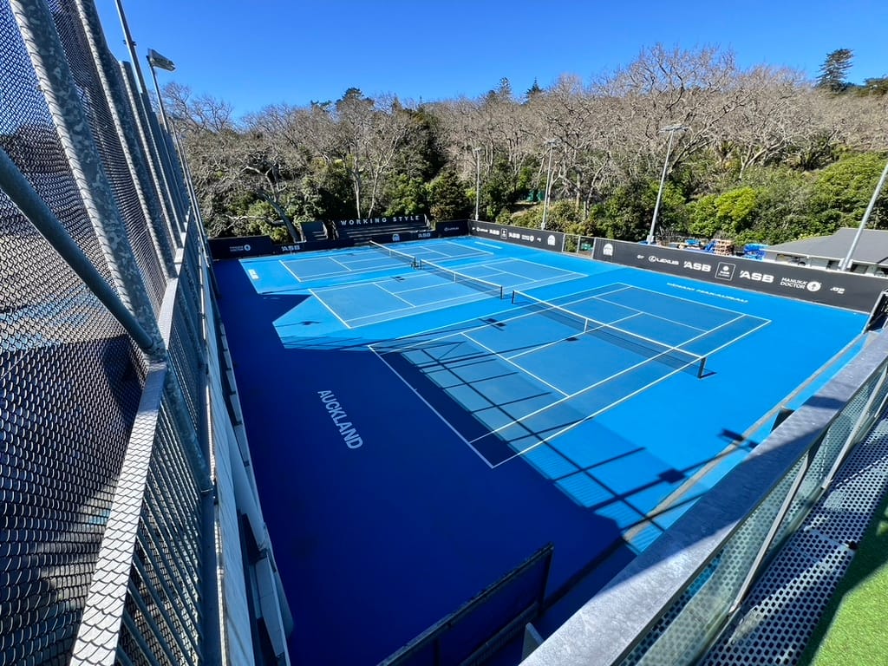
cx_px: 444
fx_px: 333
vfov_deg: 89.9
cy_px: 333
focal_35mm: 13
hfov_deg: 106.2
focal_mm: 1.57
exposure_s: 1/960
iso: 32
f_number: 1.8
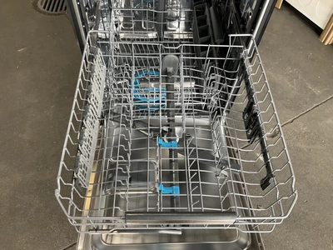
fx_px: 279
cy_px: 125
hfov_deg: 61.7
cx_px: 166
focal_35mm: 29
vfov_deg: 48.2
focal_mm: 3
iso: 64
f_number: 1.8
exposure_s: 1/122
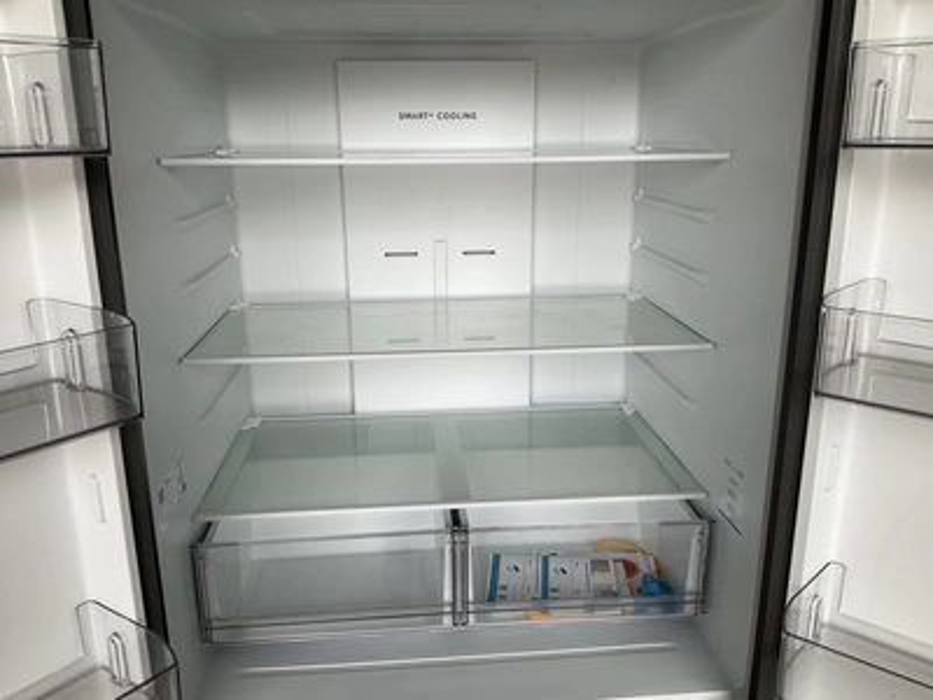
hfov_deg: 61.7
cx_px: 466
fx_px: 782
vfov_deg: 48.2
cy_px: 350
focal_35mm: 29
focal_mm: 3
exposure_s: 1/425
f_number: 1.8
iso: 25
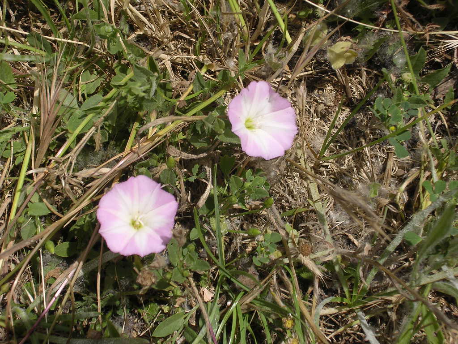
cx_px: 229
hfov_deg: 24.1
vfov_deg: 18.2
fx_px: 1072
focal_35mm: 81
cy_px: 172
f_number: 4
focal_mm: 12.3
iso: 100
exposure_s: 1/1062
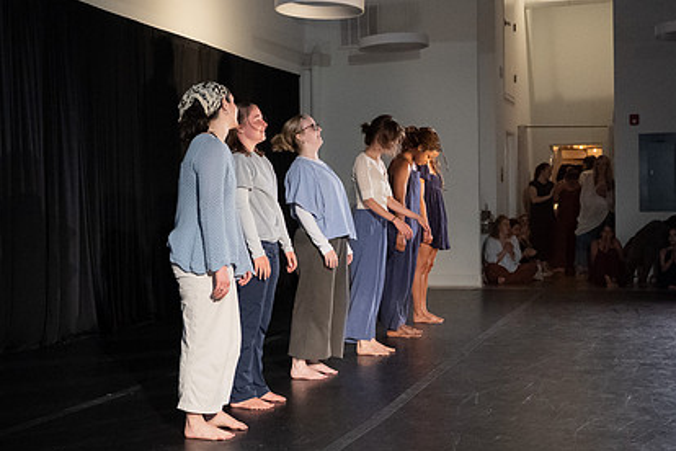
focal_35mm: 53
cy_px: 202
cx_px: 334
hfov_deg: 37.5
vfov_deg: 25.5
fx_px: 995
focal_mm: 28
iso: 6400
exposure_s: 1/320
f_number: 4
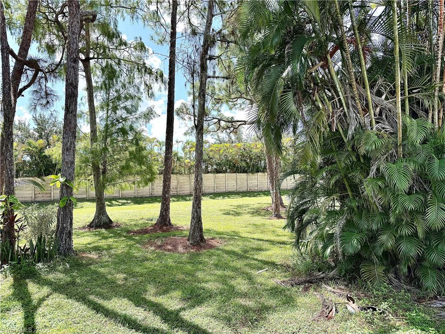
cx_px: 222
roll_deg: +1.0
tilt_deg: +2.6
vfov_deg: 56.8
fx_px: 309
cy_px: 167
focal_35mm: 24
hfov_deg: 71.6
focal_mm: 6.76
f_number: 1.78
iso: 100
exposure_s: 1/2232
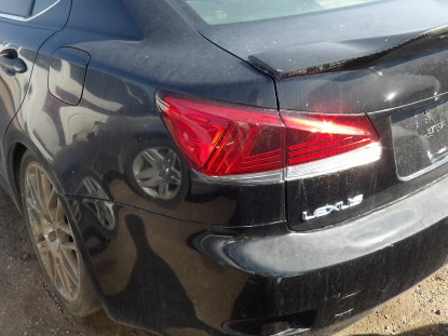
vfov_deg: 38.3
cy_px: 117
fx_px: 479
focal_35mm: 37
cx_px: 219
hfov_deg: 50.1
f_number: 5.6
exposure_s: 1/106
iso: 100
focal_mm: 4.3
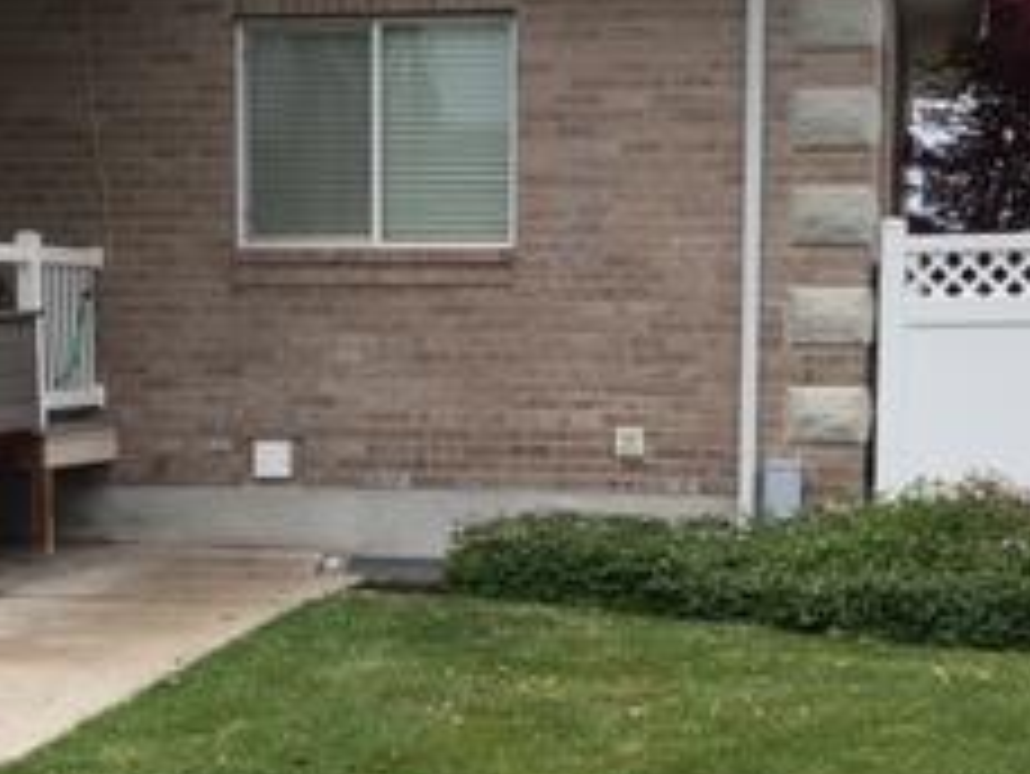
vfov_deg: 18.1
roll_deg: -1.1
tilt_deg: -5.0
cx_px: 427
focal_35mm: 81
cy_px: 554
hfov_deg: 24.1
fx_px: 2411
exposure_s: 1/818
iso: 25
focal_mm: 4.15
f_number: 2.2
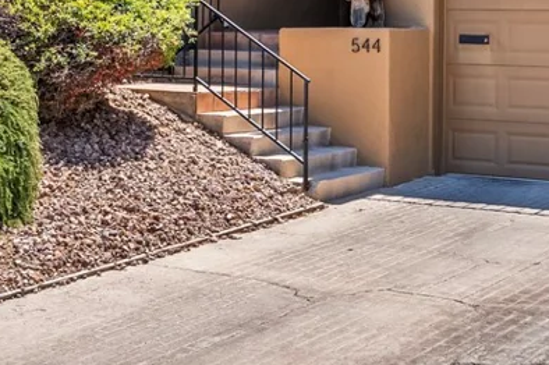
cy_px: 11
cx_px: 426
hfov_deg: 25.6
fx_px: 1188
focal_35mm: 78
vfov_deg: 17.1
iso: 400
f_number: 8
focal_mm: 20
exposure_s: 1/8000
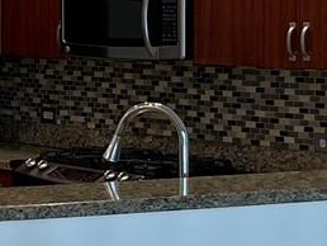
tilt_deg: -2.3
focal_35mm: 161
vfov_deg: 9.2
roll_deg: +0.1
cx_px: -446
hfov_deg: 10.6
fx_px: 1522
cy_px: 37
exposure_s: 1/60
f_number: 1.6
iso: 80
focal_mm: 5.1
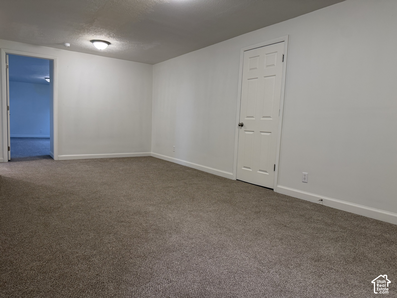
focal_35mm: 24
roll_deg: -2.2
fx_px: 275
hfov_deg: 71.6
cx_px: 198
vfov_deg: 56.8
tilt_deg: -5.8
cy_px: 149
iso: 200
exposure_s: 1/120
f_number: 1.78
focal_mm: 6.76
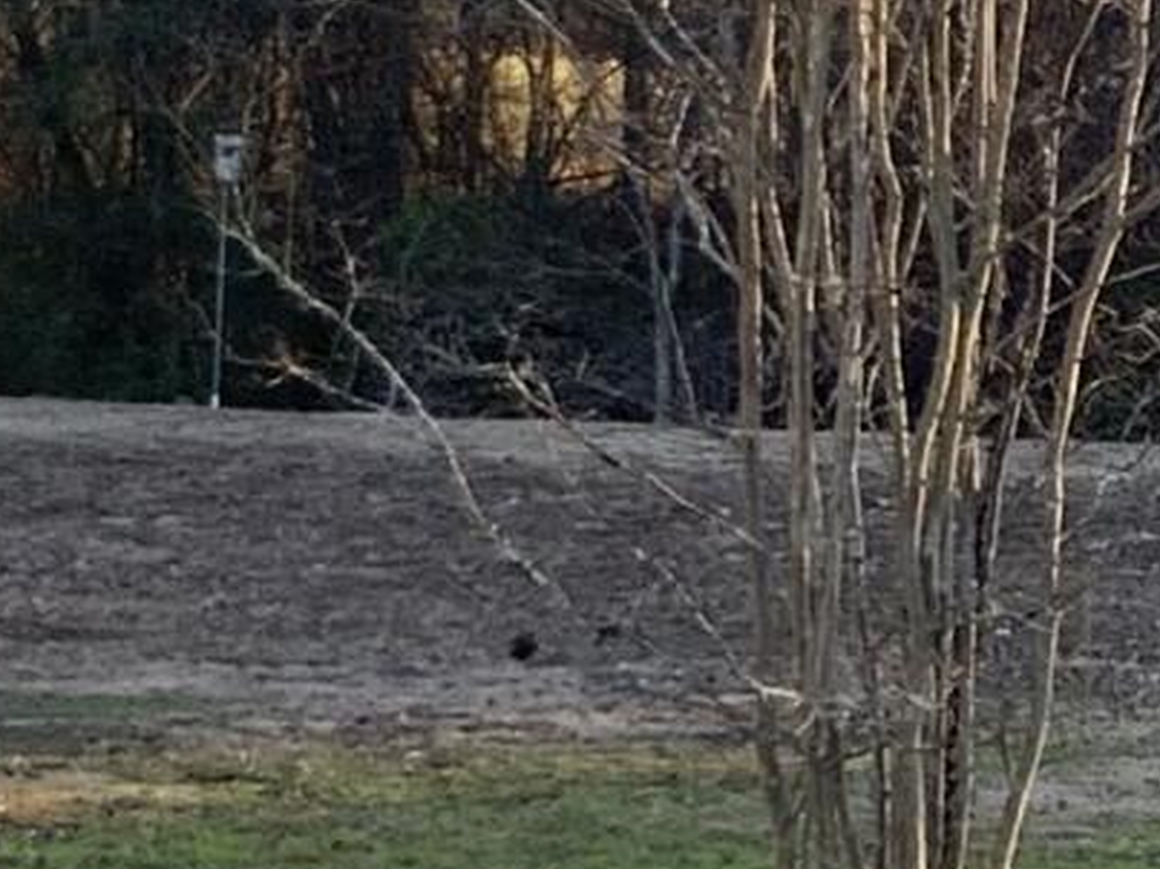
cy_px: 740
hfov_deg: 9.1
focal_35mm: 216
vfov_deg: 6.9
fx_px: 7236
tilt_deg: -5.4
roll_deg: -1.0
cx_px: 1379
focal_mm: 3
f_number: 1.8
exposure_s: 1/180
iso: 16
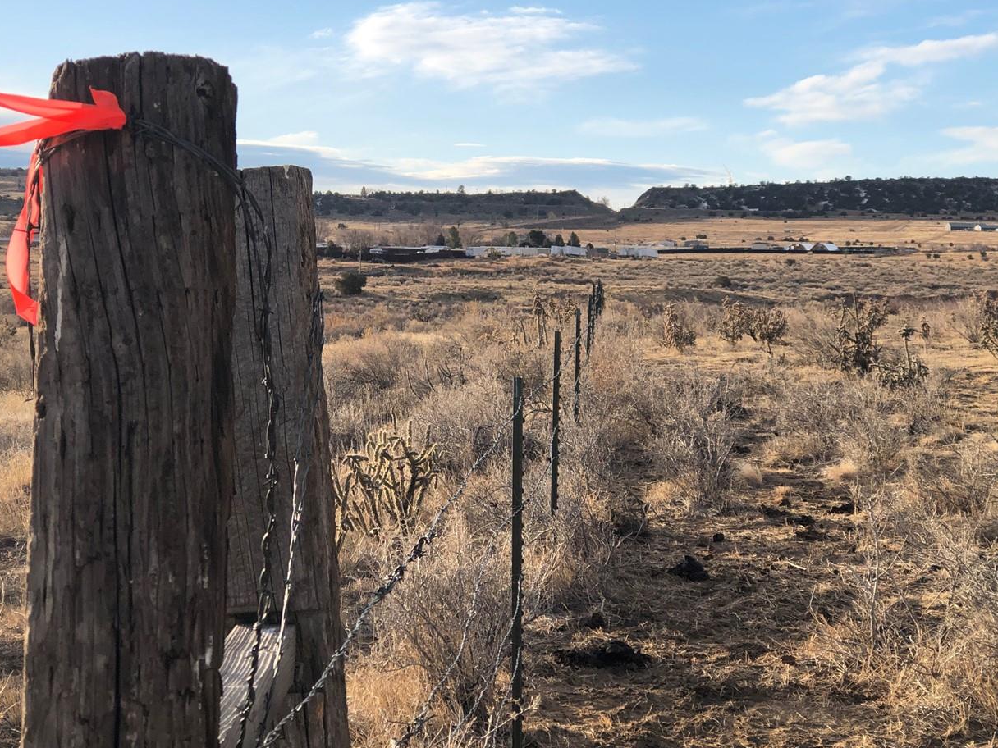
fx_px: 2162
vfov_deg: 19.6
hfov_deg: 25.9
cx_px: 388
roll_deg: -1.5
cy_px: 335
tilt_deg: -3.7
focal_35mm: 75
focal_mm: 6.6
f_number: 2.8
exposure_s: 1/666
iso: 20
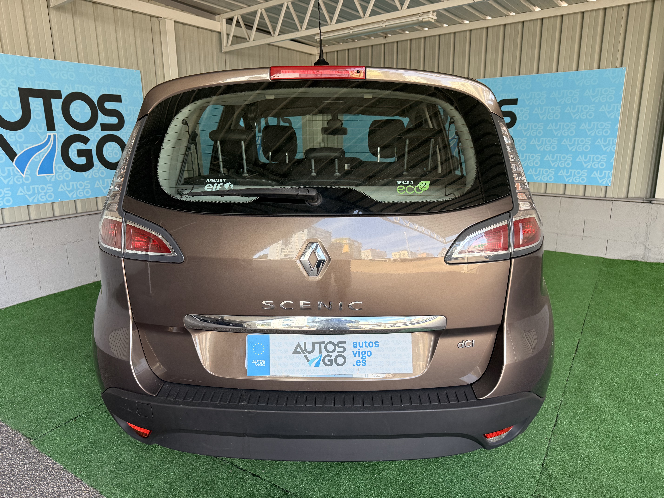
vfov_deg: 56.8
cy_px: 249
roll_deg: +1.1
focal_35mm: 24
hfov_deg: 71.6
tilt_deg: -13.5
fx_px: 460
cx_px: 332
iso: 160
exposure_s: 1/228
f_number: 1.78
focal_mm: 6.76
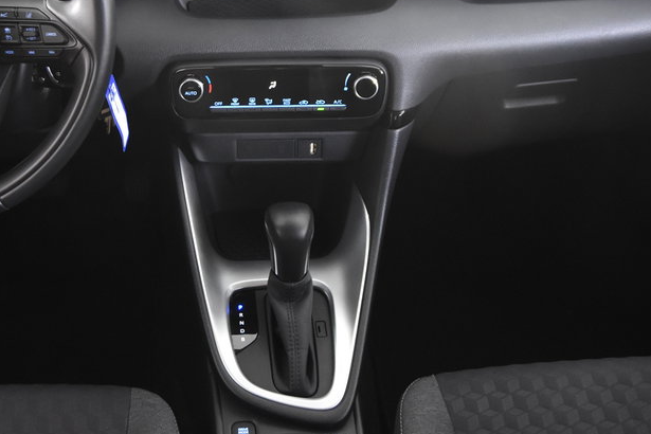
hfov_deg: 36.8
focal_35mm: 53
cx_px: 184
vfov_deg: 25.5
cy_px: 182
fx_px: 959
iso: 2000
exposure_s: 1/25
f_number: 2.8
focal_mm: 17
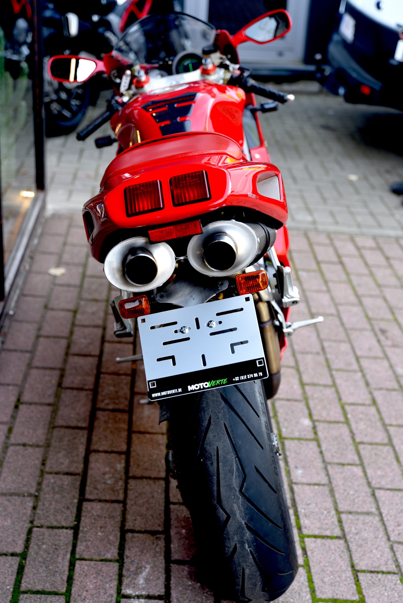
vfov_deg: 34.5
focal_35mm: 58
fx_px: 973
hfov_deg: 23.4
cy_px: 302
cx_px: 202
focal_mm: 58
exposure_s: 1/60
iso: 200
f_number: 3.5
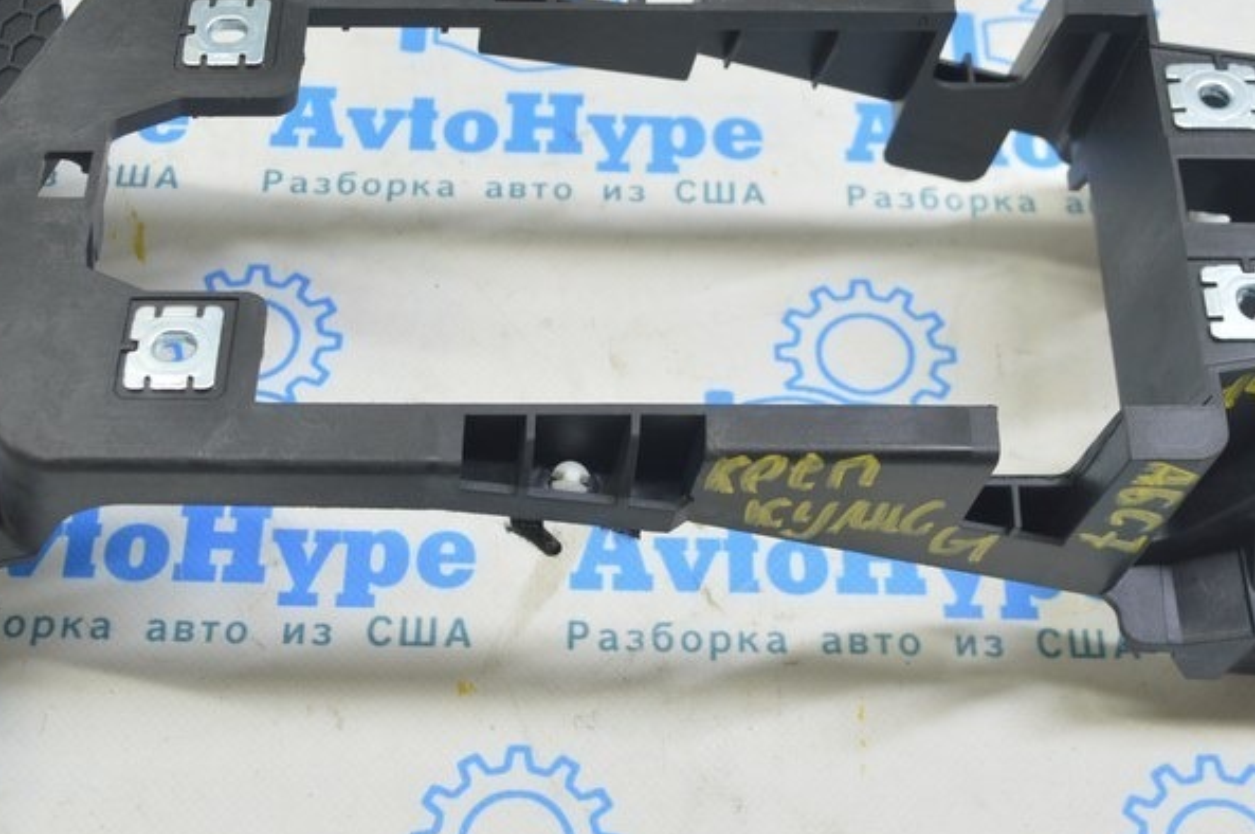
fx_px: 1985
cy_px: 401
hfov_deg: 35.1
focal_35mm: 57
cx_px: 612
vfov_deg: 23.7
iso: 400
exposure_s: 1/20
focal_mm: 22
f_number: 5.6
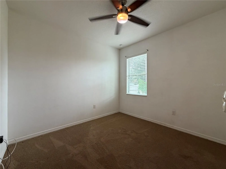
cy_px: 84
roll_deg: +1.0
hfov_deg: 102.1
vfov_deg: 85.7
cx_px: 113
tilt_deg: +0.1
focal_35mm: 14
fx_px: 91
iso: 160
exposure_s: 1/60
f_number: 2.2
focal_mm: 2.22
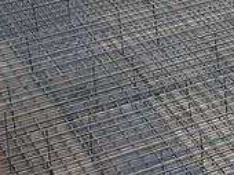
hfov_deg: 10.1
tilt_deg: -21.9
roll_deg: -1.7
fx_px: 1161
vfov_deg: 8.5
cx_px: 548
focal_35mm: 172
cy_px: -55
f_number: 2.2
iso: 25
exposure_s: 1/120
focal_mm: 4.15
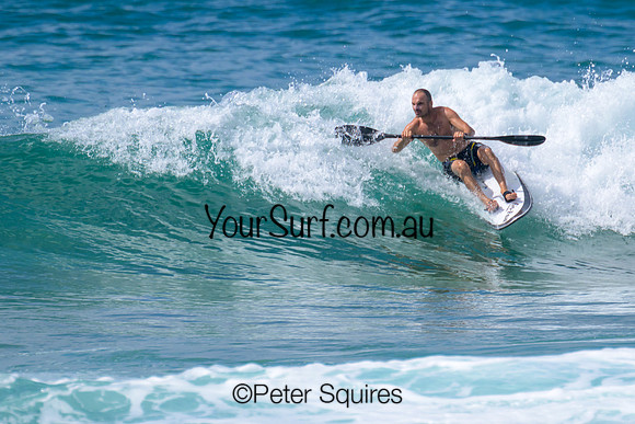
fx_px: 19304
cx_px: 349
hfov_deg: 1.9
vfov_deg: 1.3
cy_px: 209
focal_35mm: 1094
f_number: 11
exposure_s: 1/2000
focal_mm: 800
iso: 450
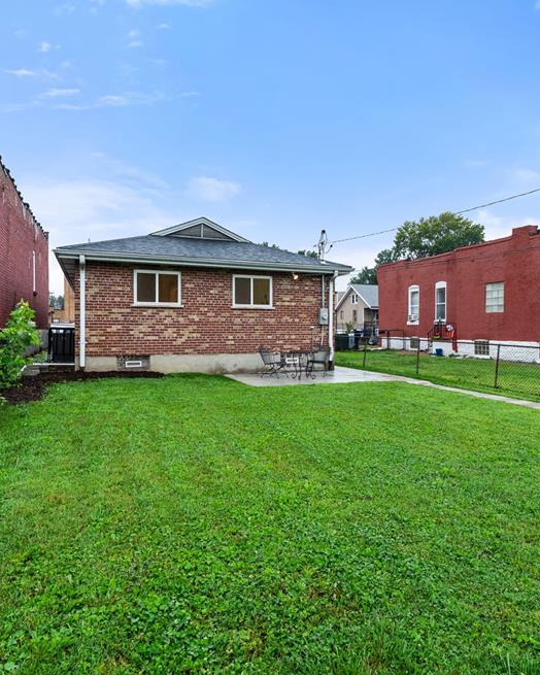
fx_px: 440
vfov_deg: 75.0
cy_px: 328
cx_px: 289
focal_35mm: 22
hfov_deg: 63.1
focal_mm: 15
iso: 640
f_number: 7.1
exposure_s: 1/80
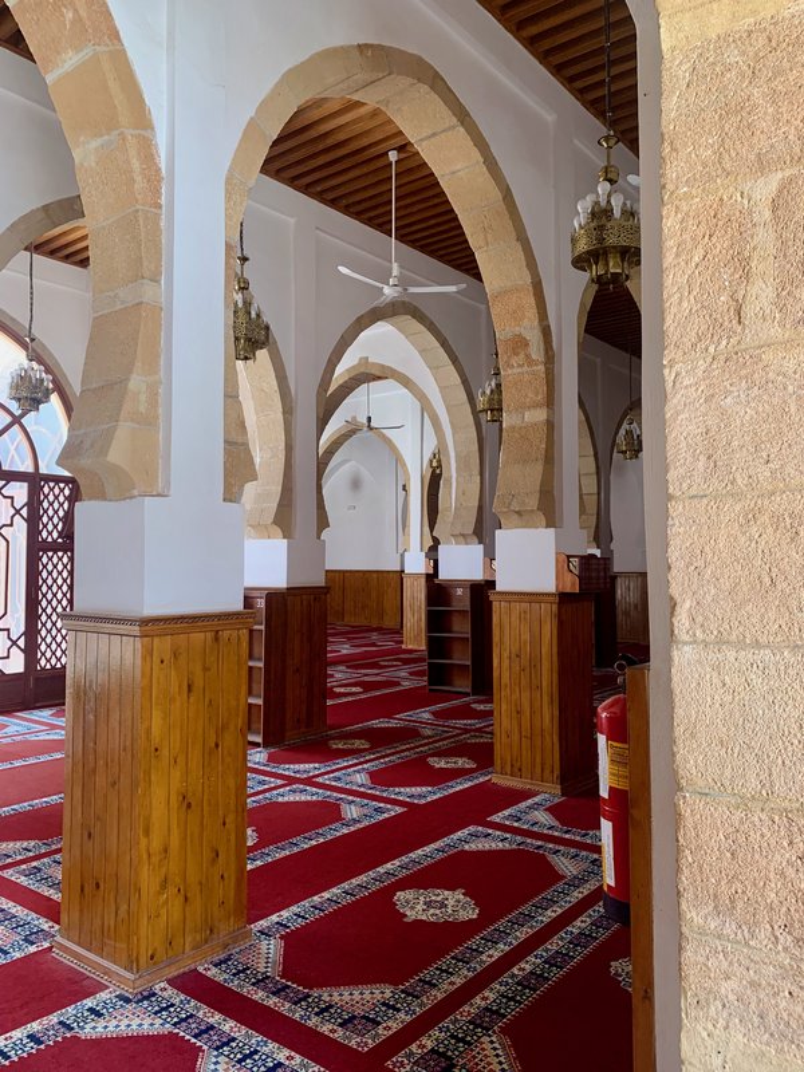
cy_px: 536
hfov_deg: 53.1
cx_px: 402
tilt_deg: +3.4
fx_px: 805
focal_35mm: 26
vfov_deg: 67.3
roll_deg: -0.1
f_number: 1.8
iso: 100
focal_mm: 4.25
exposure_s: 1/121
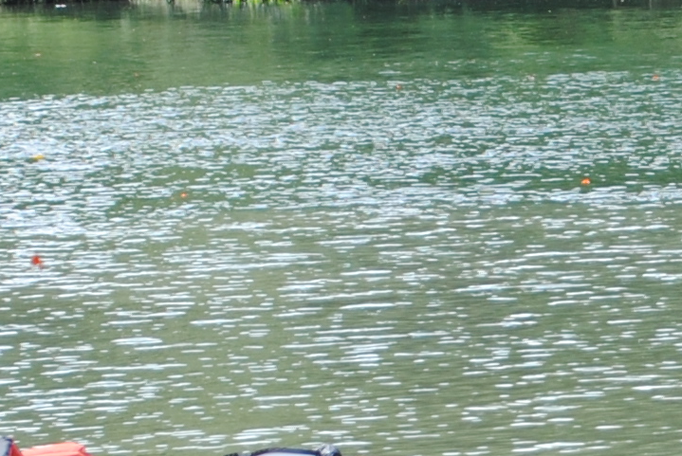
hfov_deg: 6.3
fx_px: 6125
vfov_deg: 4.3
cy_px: 217
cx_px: 1023
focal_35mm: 323
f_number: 6.3
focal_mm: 40
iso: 100
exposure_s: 1/160
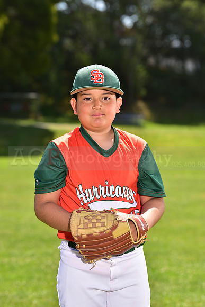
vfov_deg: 13.2
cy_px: 154
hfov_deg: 8.9
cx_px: 102
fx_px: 1323
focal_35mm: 155
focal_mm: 155
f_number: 5.6
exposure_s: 1/200
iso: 80
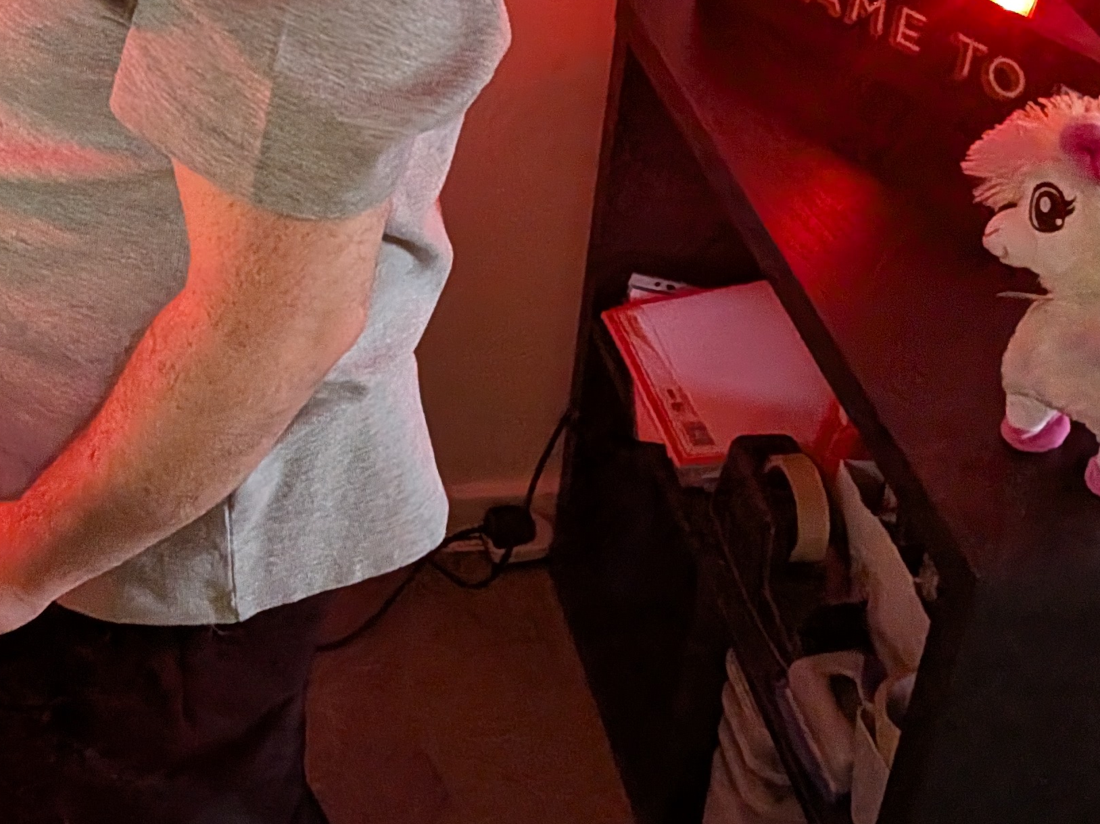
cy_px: 97
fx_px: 1875
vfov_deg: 24.2
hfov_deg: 31.3
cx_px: 131
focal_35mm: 59
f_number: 1.7
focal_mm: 4.53
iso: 349
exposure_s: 1/100
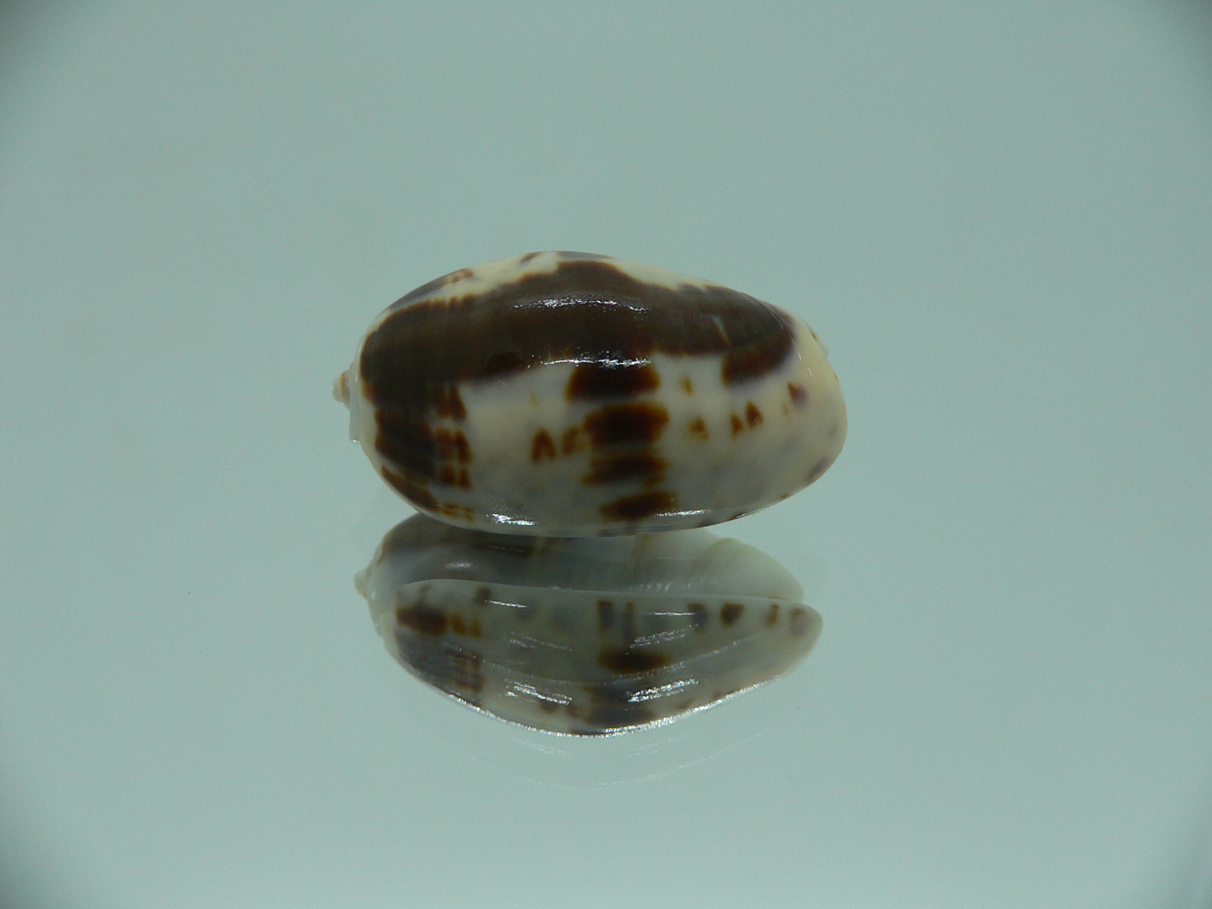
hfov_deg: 52.6
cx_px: 606
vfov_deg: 40.7
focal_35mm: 35
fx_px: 1225
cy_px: 454
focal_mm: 4.6
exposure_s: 1/60
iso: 80
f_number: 2.8
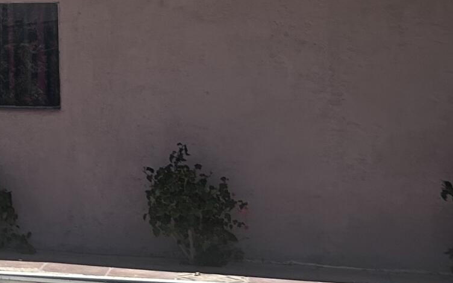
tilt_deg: +5.5
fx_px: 1358
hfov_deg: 16.2
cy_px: -82
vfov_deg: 11.6
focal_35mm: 110
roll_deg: -0.2
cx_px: -345
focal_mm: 5.7
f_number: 1.5
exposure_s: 1/5882
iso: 50
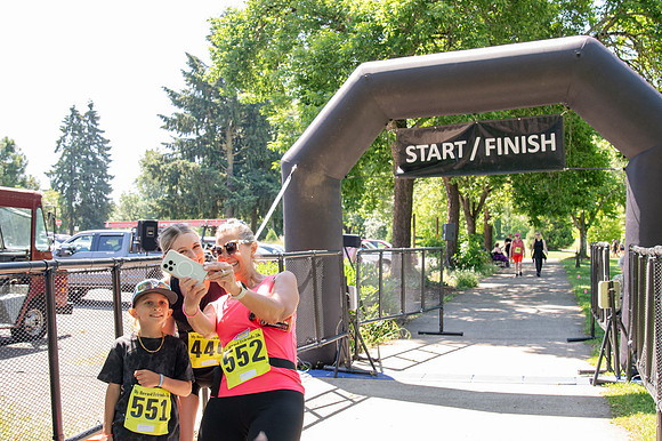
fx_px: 662
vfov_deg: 36.8
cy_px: 220
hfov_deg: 53.2
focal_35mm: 36
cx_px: 331
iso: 500
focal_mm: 24
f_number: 4
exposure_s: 1/400
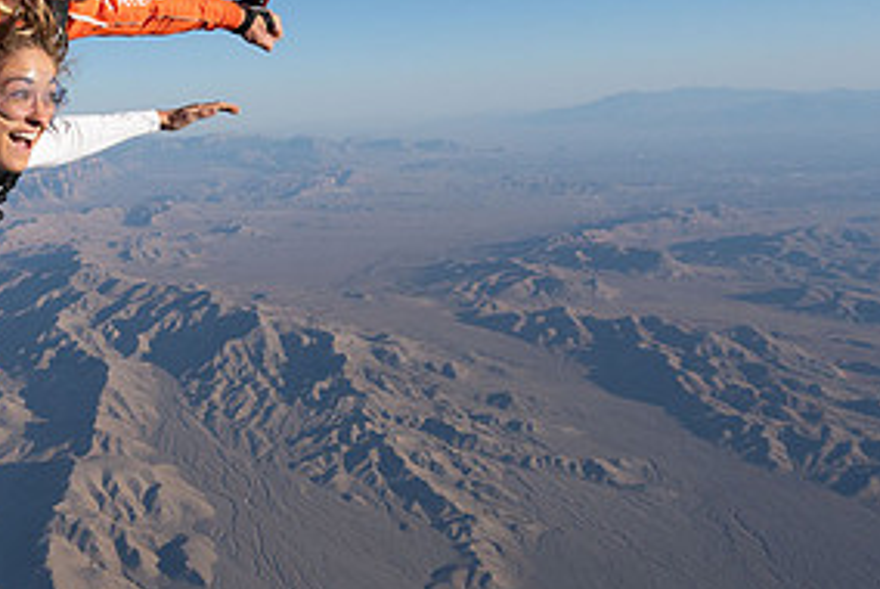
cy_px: 39
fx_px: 1199
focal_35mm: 49
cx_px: 84
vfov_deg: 26.5
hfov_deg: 37.6
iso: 800
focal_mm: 24
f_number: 9
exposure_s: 1/2000
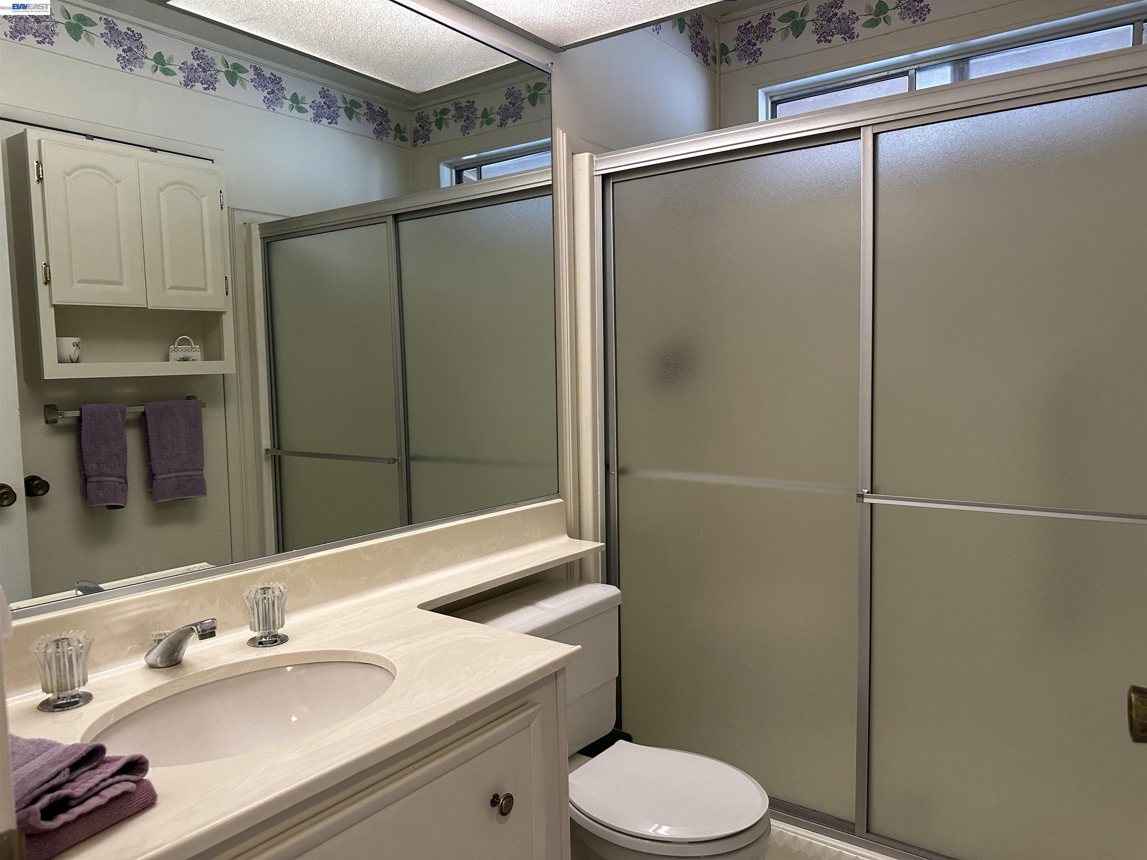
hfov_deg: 71.6
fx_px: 795
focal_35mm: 24
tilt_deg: -4.4
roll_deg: +1.0
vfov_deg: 56.8
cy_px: 430
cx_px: 574
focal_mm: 6.86
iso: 200
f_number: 1.78
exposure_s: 1/60
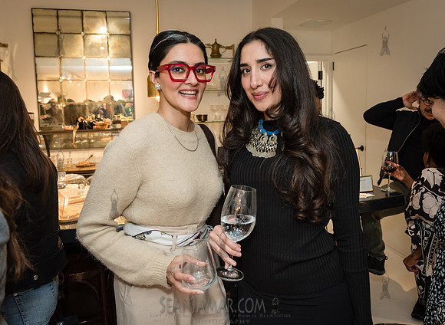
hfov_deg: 58.2
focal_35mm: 31
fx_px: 399
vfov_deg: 44.3
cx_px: 232
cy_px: 150
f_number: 4
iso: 1600
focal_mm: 27
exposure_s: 1/160
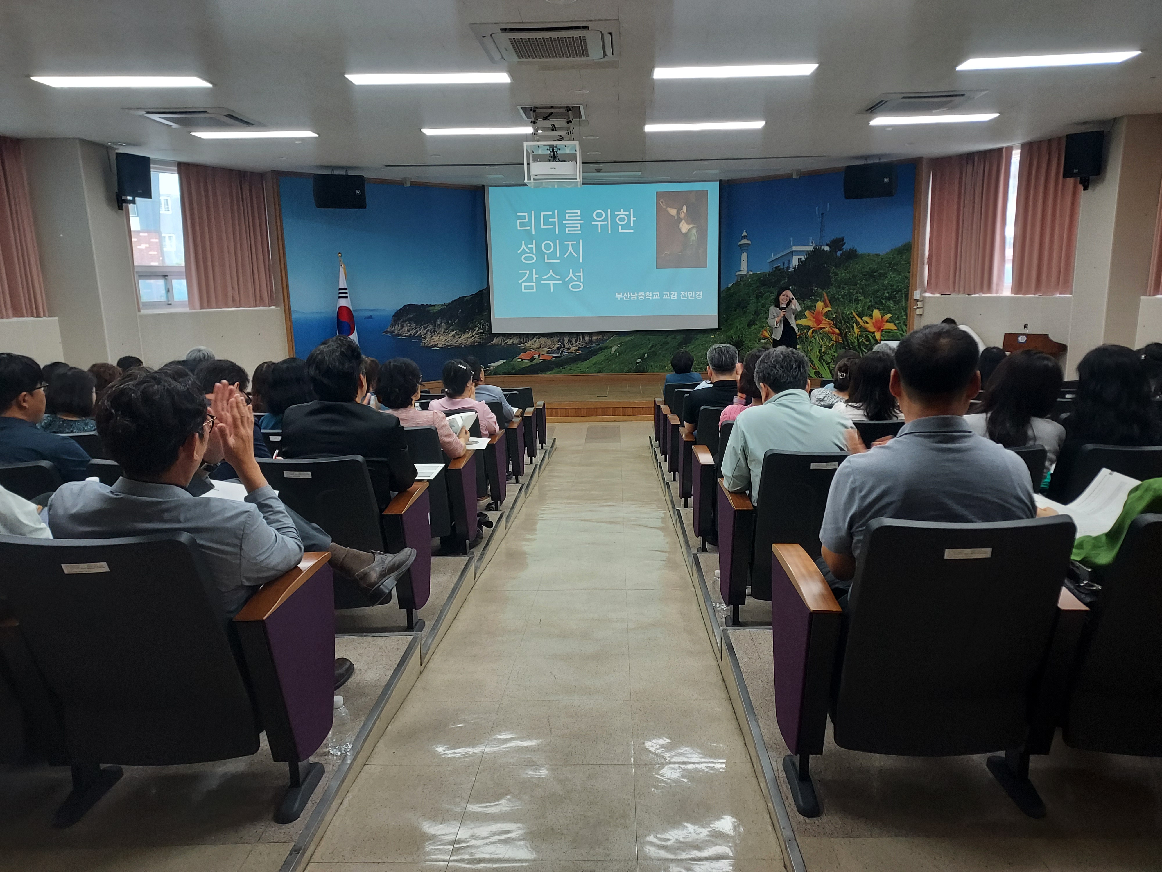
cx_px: 581
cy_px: 436
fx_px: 806
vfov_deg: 56.8
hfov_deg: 71.6
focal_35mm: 24
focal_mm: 4.6
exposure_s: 1/60
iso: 125
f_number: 1.8
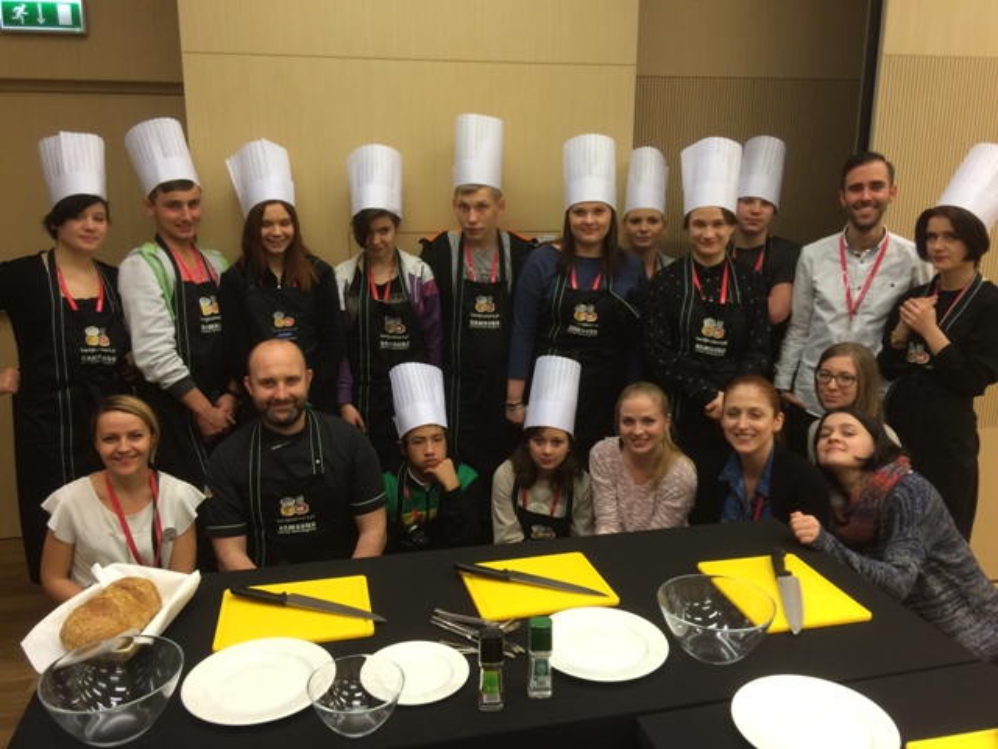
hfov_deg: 61.7
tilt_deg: -12.4
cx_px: 499
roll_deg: +1.2
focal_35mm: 29
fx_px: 836
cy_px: 374
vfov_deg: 48.2
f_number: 2.2
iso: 50
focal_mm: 4.15
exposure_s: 1/33
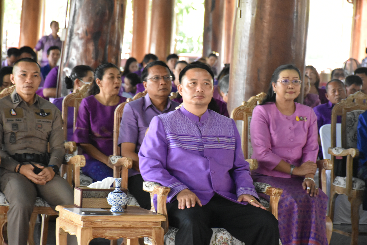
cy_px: 122
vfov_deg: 8.7
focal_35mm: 158
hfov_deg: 13.0
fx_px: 1606
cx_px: 184
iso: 3200
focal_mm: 105
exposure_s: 1/60
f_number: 5.6
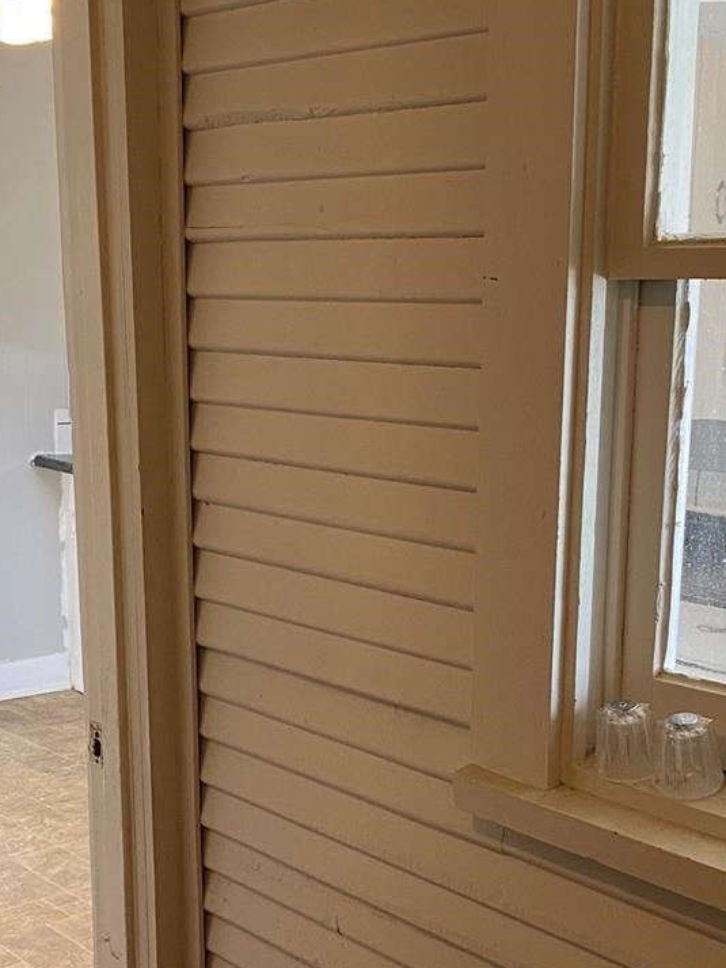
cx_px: 240
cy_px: 711
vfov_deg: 33.7
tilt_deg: -13.7
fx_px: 1566
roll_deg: -0.3
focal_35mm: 56
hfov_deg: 26.0
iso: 125
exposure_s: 1/60
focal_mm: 4.25
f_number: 1.8
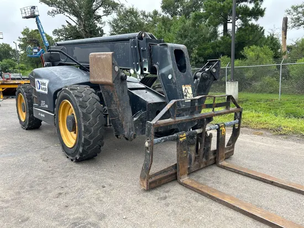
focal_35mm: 26
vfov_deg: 53.1
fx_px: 228
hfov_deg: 67.3
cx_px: 152
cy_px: 114
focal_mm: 5.7
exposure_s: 1/169
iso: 40
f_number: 1.5
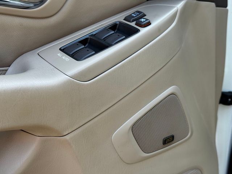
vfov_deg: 30.3
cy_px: 87
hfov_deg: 39.7
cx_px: 116
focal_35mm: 48
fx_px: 322
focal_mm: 6.76
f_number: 1.78
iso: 64
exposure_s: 1/470
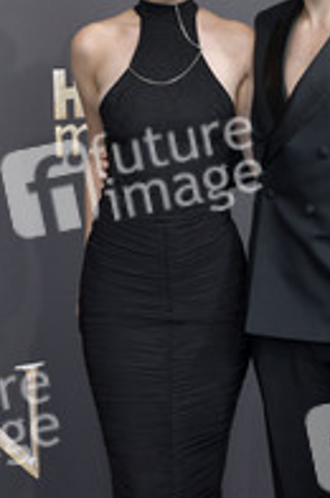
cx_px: 206
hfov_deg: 13.9
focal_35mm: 98
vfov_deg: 20.8
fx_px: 1352
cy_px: 305
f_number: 6.3
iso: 400
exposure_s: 1/250
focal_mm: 48
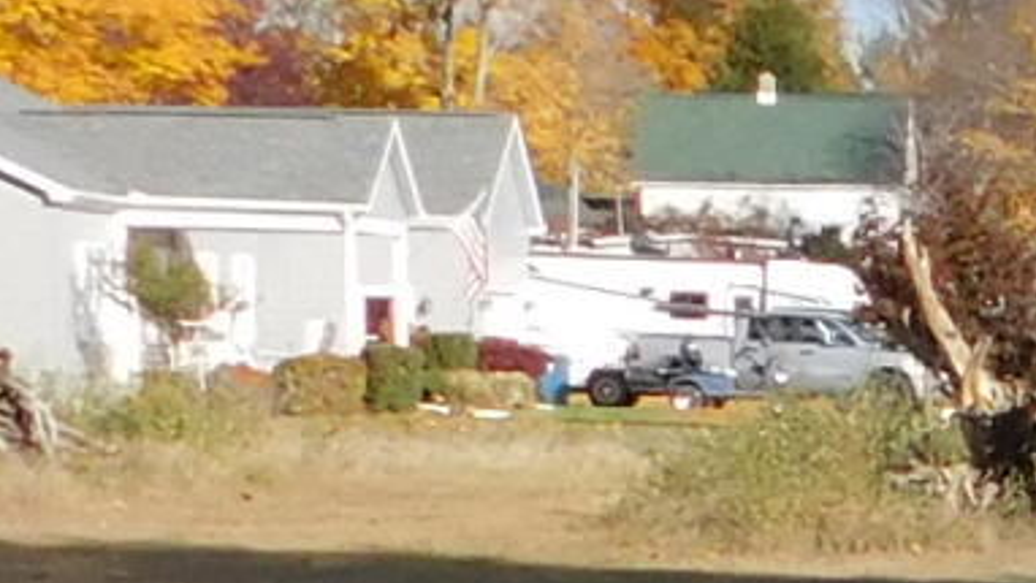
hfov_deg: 7.8
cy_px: 1161
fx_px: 7061
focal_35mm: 257
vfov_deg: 4.7
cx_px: 2547
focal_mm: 5.3
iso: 125
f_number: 3.2
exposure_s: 1/1000
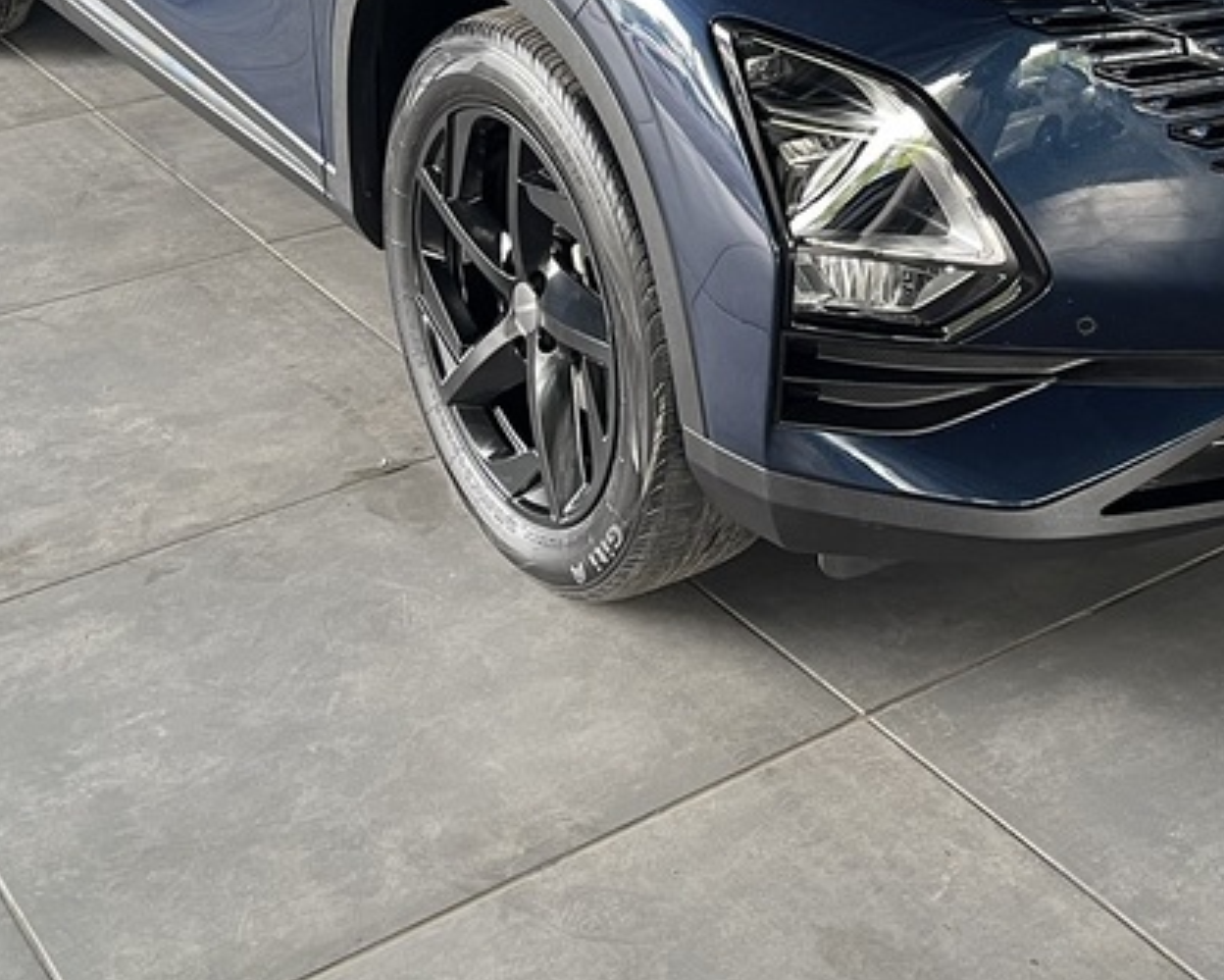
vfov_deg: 23.6
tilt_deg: -15.0
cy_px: -132
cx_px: 915
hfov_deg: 30.9
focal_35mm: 60
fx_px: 2174
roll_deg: +0.8
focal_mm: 5.1
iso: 160
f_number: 1.6
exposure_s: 1/50
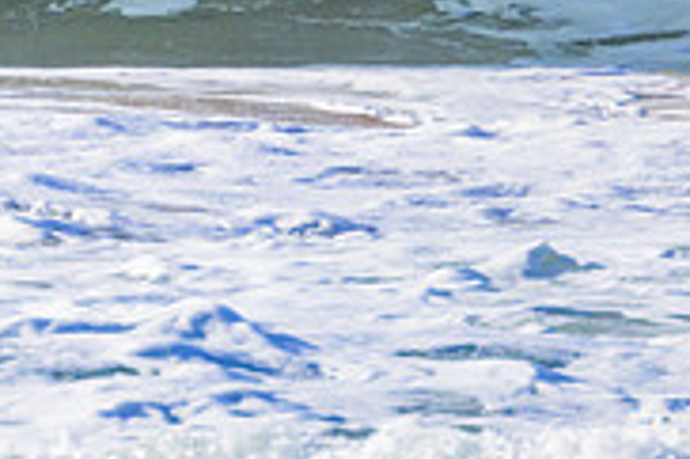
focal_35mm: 2550
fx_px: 48830
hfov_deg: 0.8
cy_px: -176
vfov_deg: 0.5
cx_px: -341
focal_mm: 800
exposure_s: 1/2000
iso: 1400
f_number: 11
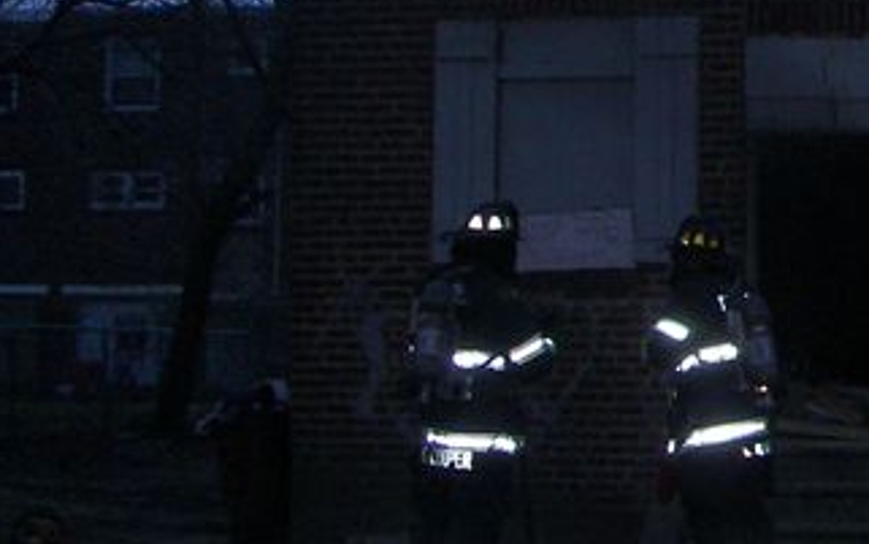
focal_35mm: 95
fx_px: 2251
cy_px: 100
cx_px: 942
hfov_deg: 20.8
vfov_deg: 13.7
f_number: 2.8
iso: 100
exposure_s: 1/30
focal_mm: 6
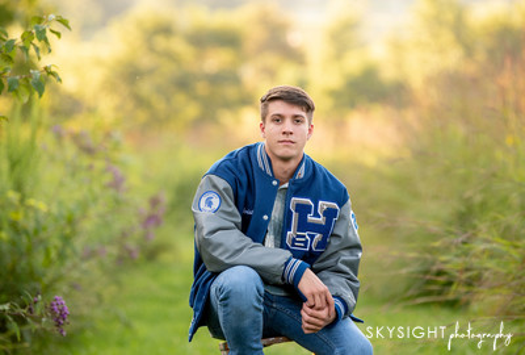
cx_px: 271
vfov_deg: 7.7
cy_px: 177
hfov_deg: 11.4
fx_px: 2640
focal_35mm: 180
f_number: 3.5
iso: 500
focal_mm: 175
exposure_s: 1/400
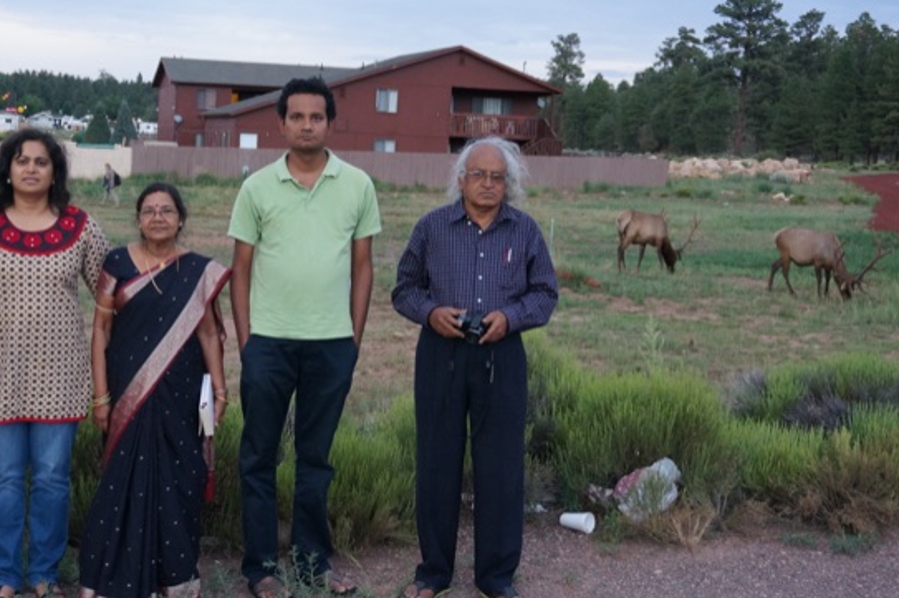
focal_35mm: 54
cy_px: 306
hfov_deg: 36.9
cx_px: 348
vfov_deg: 25.2
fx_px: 1339
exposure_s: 1/60
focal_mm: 27
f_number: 4.5
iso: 1000
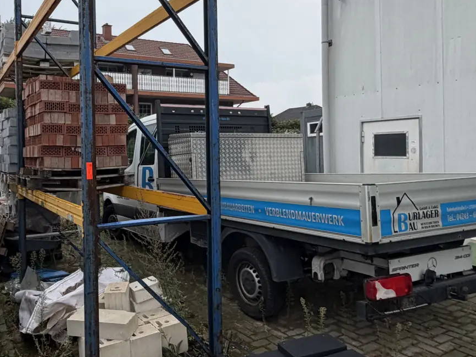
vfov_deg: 45.3
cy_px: 152
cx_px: 154
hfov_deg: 56.9
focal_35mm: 31
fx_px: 426
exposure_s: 1/701
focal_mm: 2.22
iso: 40
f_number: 2.2
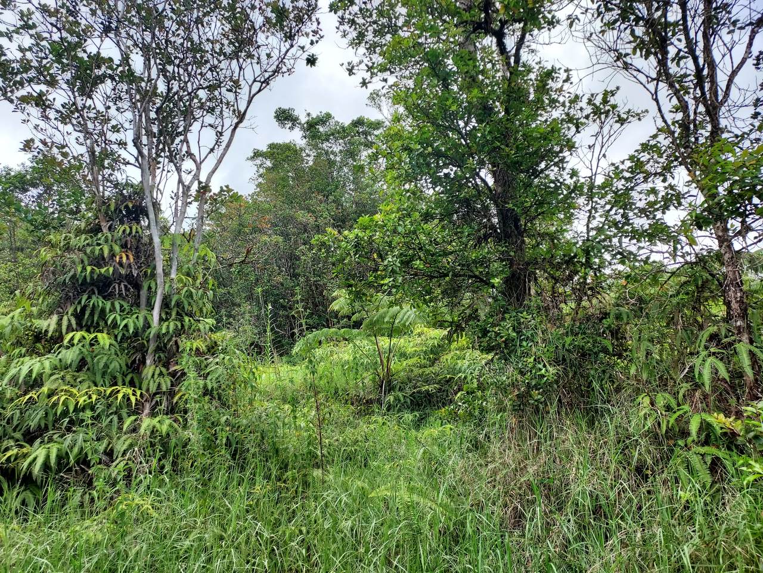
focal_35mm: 24
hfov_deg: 71.6
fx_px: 529
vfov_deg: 56.8
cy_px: 286
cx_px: 382
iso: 40
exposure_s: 1/123
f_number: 1.8
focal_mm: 4.6
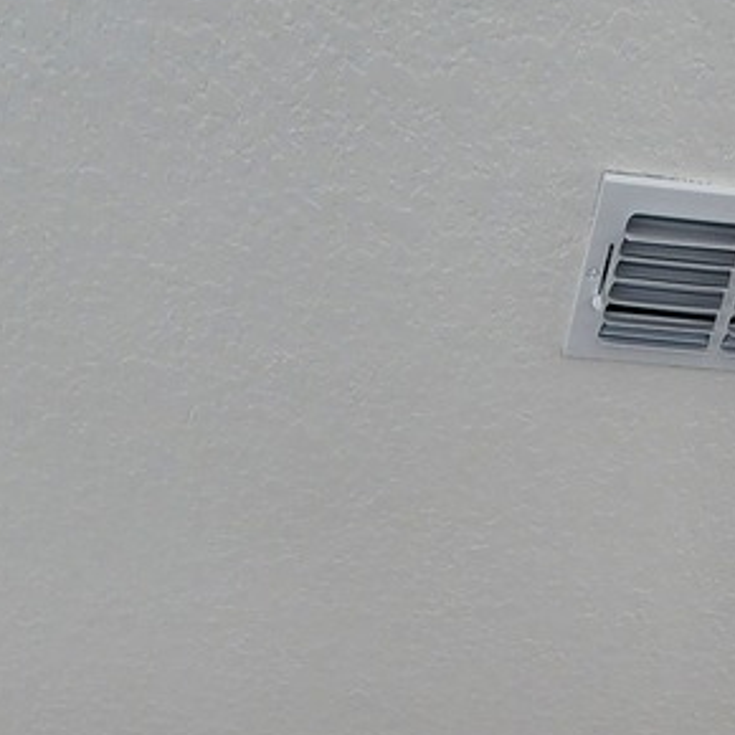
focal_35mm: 57
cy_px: 1663
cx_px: 502
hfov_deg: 29.8
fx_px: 1369
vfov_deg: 16.4
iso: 64
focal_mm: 2.2
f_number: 2.2
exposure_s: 1/60
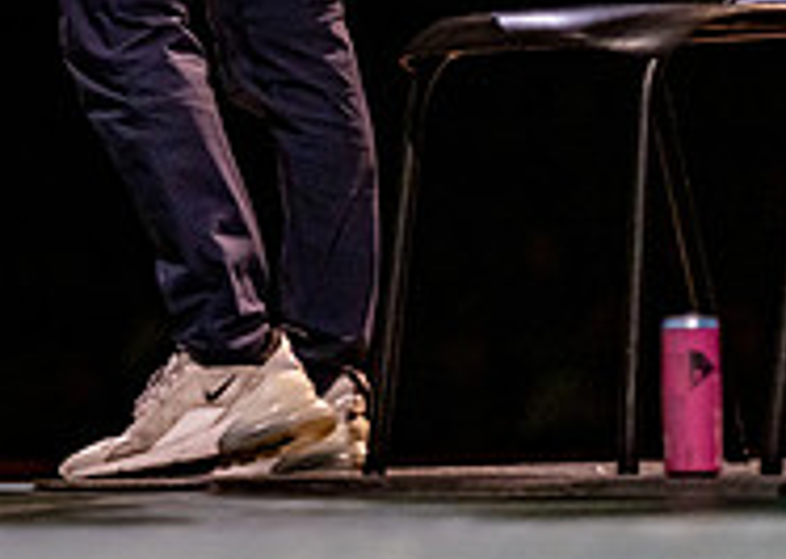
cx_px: -105
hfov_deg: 4.6
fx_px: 9786
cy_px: -290
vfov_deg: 3.3
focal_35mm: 439
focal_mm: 135
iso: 2000
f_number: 1.8
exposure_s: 1/800
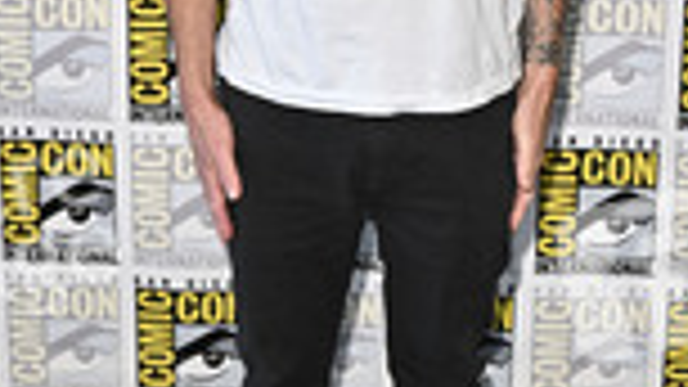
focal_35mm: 96
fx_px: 1751
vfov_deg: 12.5
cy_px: 32
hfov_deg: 22.2
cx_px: 378
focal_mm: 35
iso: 1250
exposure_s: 1/250
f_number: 4.5
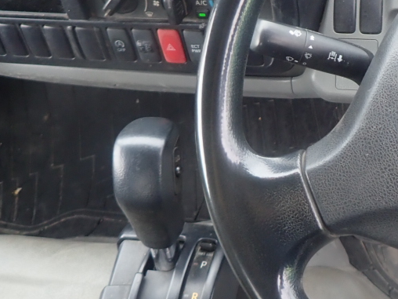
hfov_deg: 29.7
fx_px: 724
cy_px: 86
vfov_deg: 23.1
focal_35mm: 63
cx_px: 340
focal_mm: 4.5
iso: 200
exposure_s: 1/60
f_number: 2
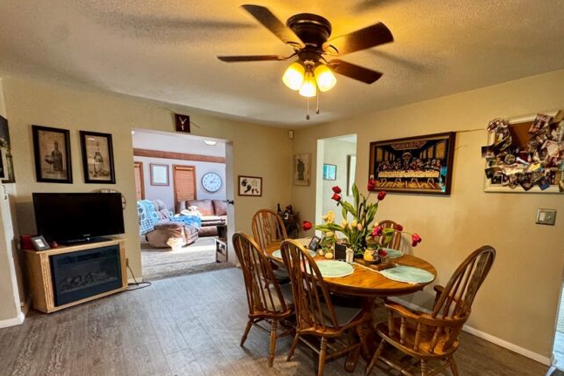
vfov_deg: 66.5
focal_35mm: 18
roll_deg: -2.0
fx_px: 282
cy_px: 230
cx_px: 337
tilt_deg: -9.5
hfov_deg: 88.9
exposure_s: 1/60
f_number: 2.2
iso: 500
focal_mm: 2.22
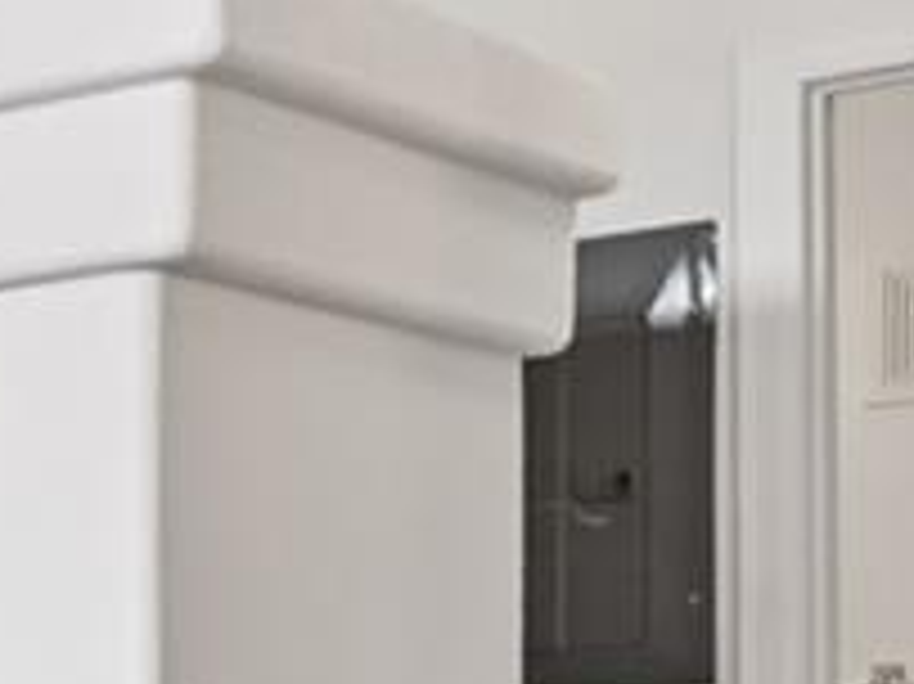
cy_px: 806
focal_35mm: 106
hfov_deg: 11.4
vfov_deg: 13.6
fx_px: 2797
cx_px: -1796
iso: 360
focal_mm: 14
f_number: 8
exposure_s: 1/15
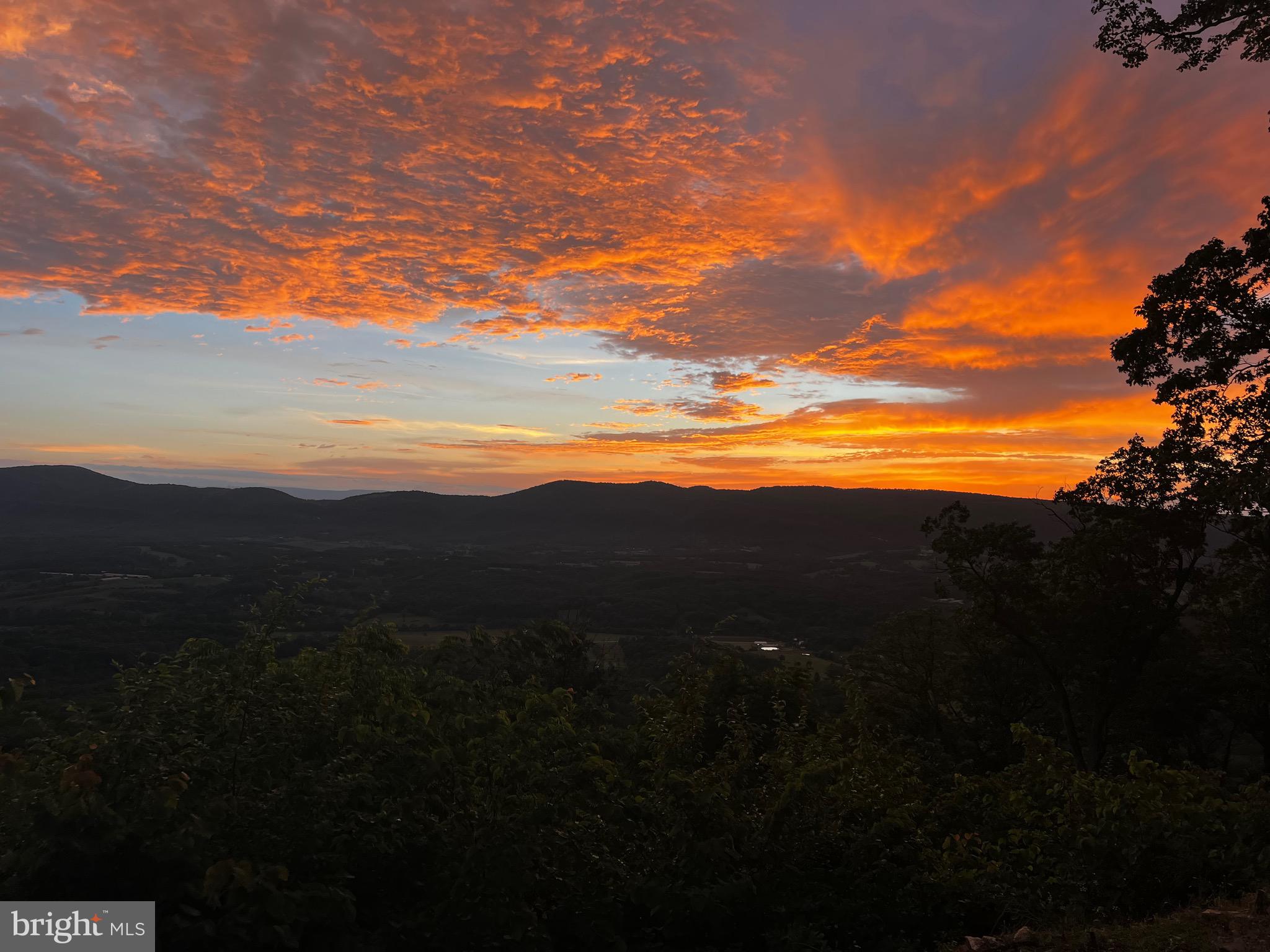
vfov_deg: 53.1
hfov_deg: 67.3
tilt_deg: +2.1
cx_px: 635
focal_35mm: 26
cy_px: 476
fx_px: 954
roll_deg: -2.3
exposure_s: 1/189
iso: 40
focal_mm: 5.7
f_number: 1.5
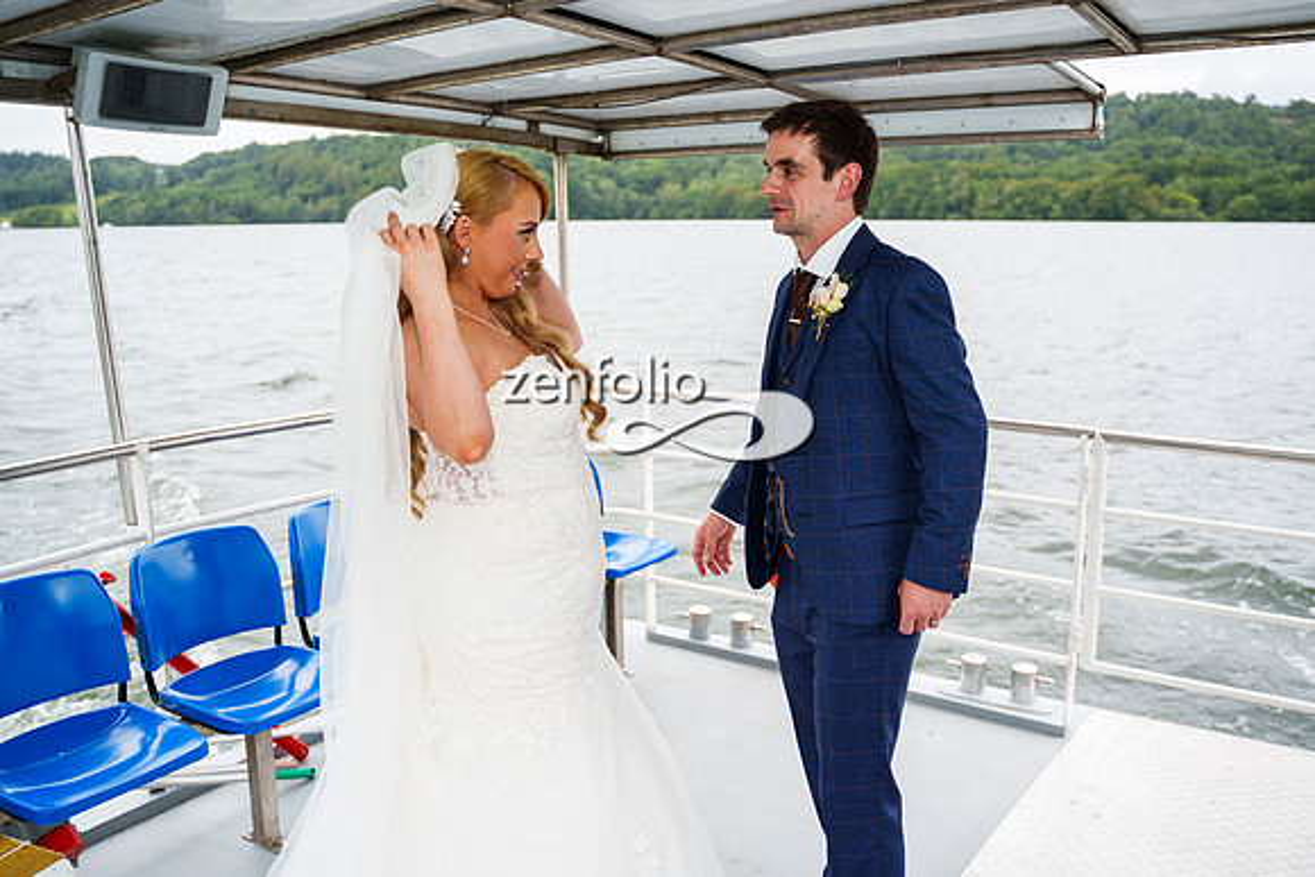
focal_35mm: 30
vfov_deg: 43.6
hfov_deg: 61.9
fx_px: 1095
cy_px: 409
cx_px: 650
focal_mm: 28
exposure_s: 1/250
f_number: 2.8
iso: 250
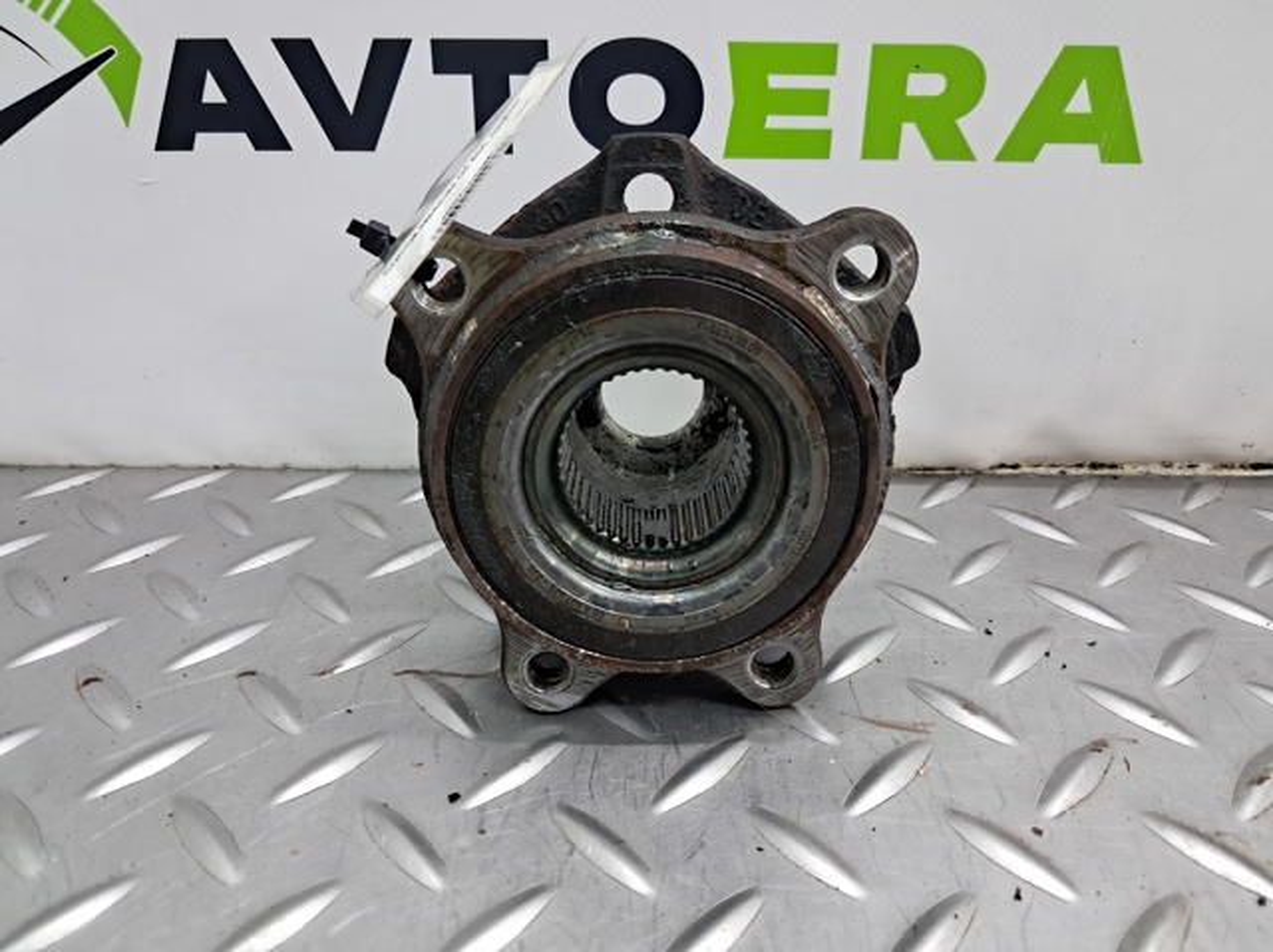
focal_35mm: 27
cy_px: 476
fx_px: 992
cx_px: 636
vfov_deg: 51.3
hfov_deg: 65.4
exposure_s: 1/50
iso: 160
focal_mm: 4
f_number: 1.8
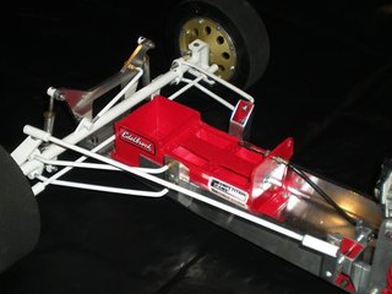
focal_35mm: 70
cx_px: 179
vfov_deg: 21.0
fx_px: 793
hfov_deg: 27.8
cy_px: 132
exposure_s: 1/60
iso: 78
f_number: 3.9
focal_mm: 9.3
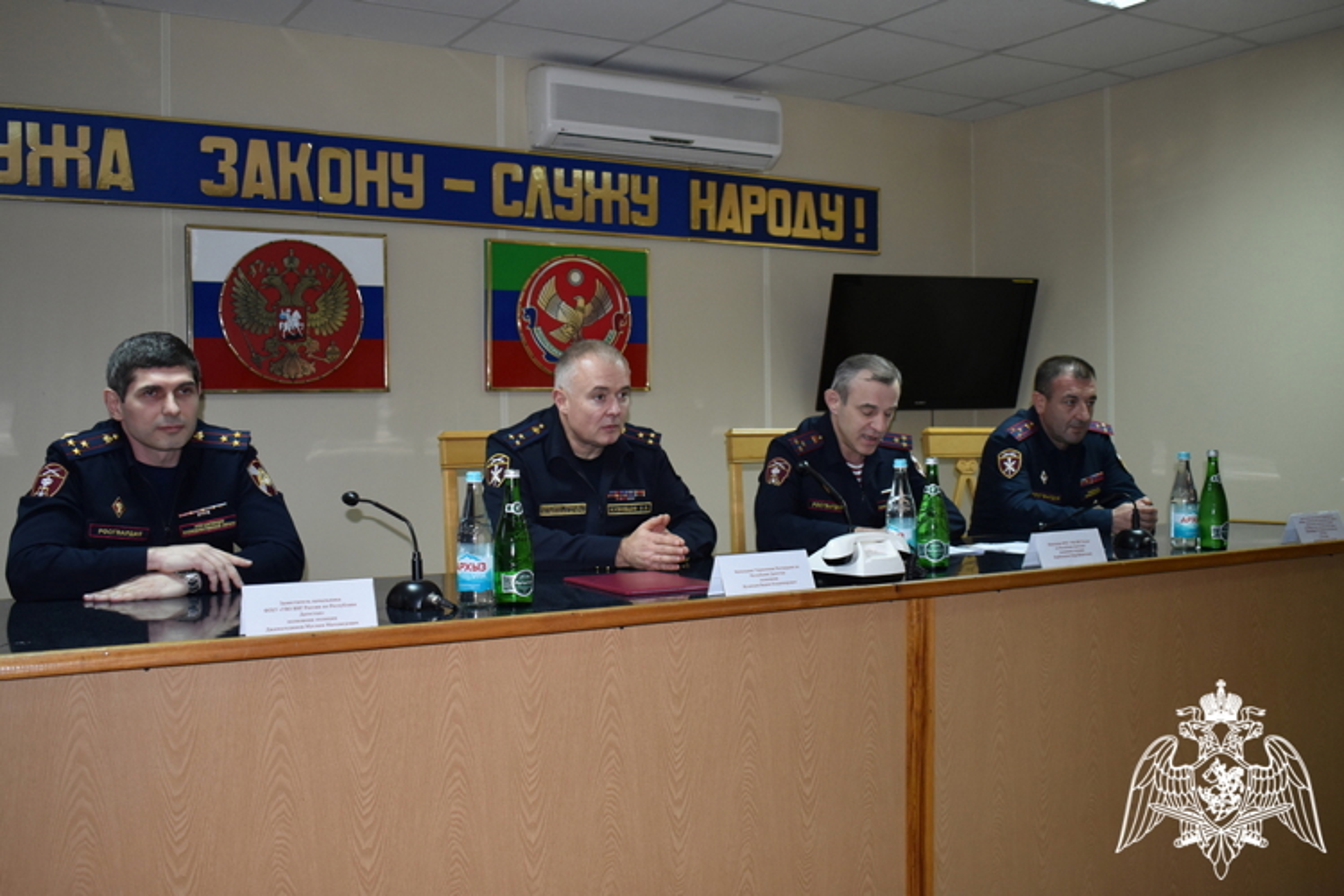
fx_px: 1232
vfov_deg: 40.0
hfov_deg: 57.2
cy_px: 448
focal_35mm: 33
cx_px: 672
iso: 800
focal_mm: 22
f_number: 3.8
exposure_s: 1/60
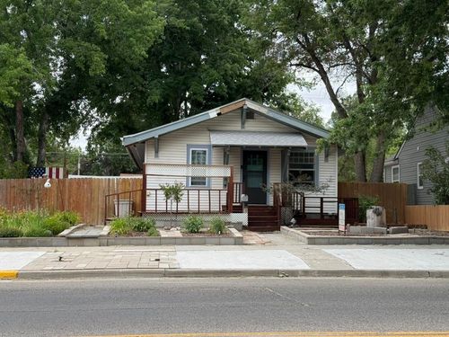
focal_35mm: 48
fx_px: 623
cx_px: 224
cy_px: 168
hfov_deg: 39.7
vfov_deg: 30.3
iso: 80
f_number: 1.78
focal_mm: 6.76
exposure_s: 1/1085
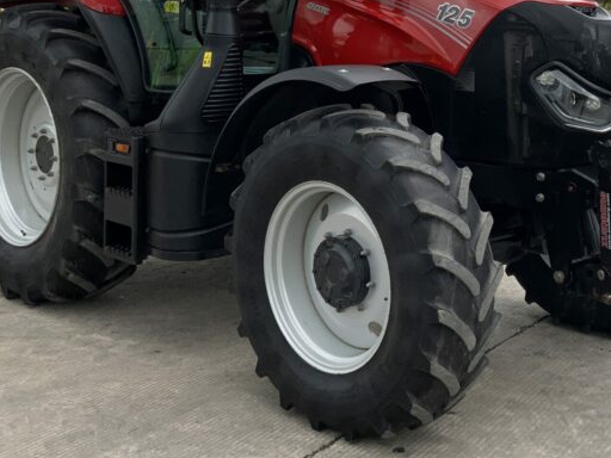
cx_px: 456
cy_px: 79
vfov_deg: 24.7
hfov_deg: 32.6
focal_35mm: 58
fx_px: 1024
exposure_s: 1/1098
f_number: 1.8
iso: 16
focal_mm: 3
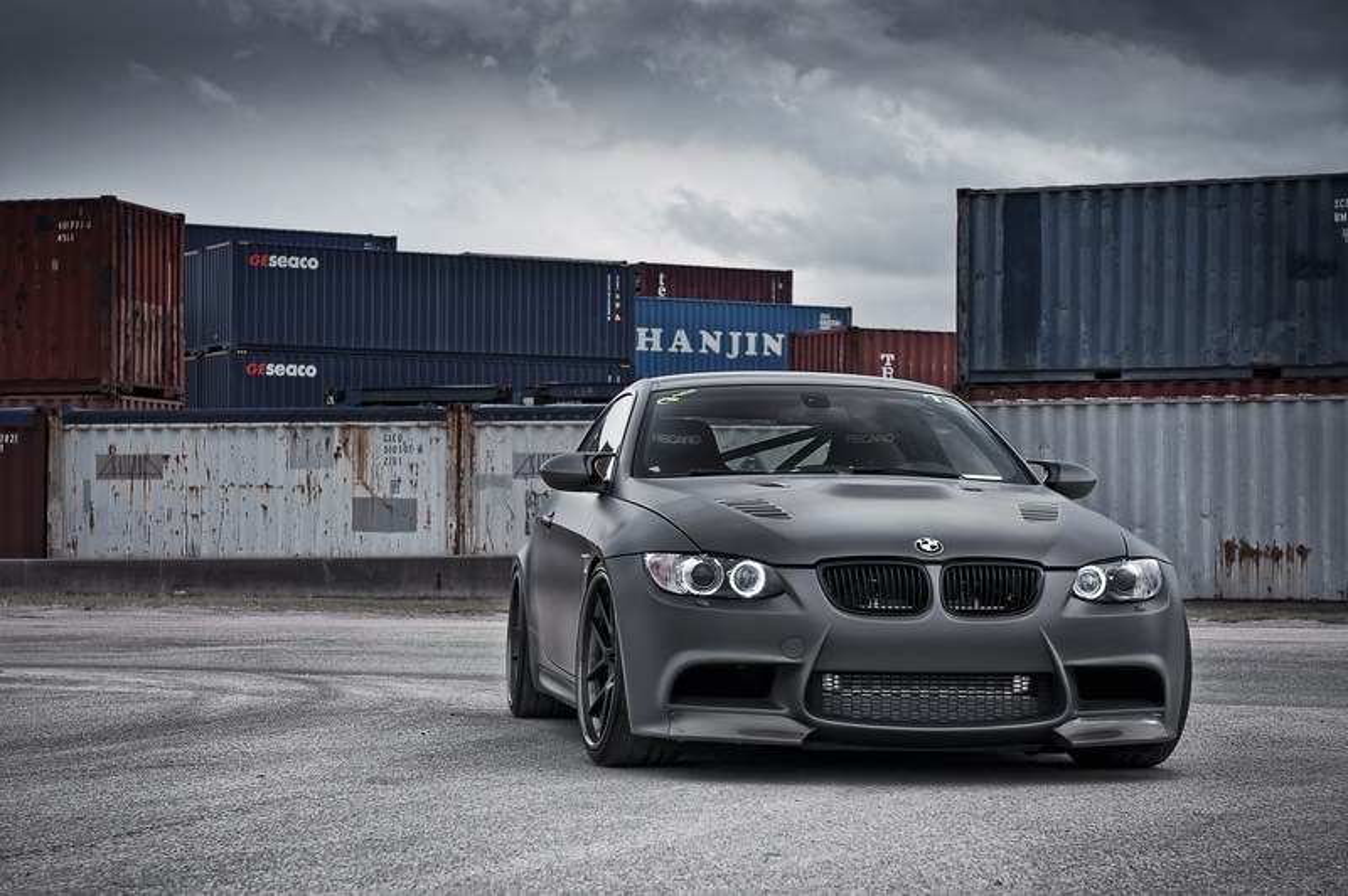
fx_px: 2806
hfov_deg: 27.0
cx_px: 674
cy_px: 448
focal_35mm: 75
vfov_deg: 18.2
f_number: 4.5
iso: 200
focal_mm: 50
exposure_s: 1/125
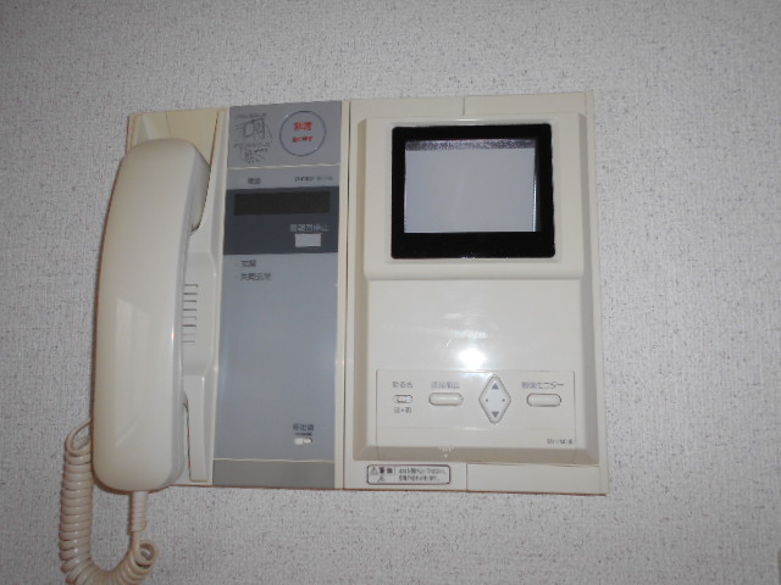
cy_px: 292
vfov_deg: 53.1
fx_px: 587
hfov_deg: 67.3
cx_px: 390
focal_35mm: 26
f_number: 3.2
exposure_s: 1/25
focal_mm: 4.6
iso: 80
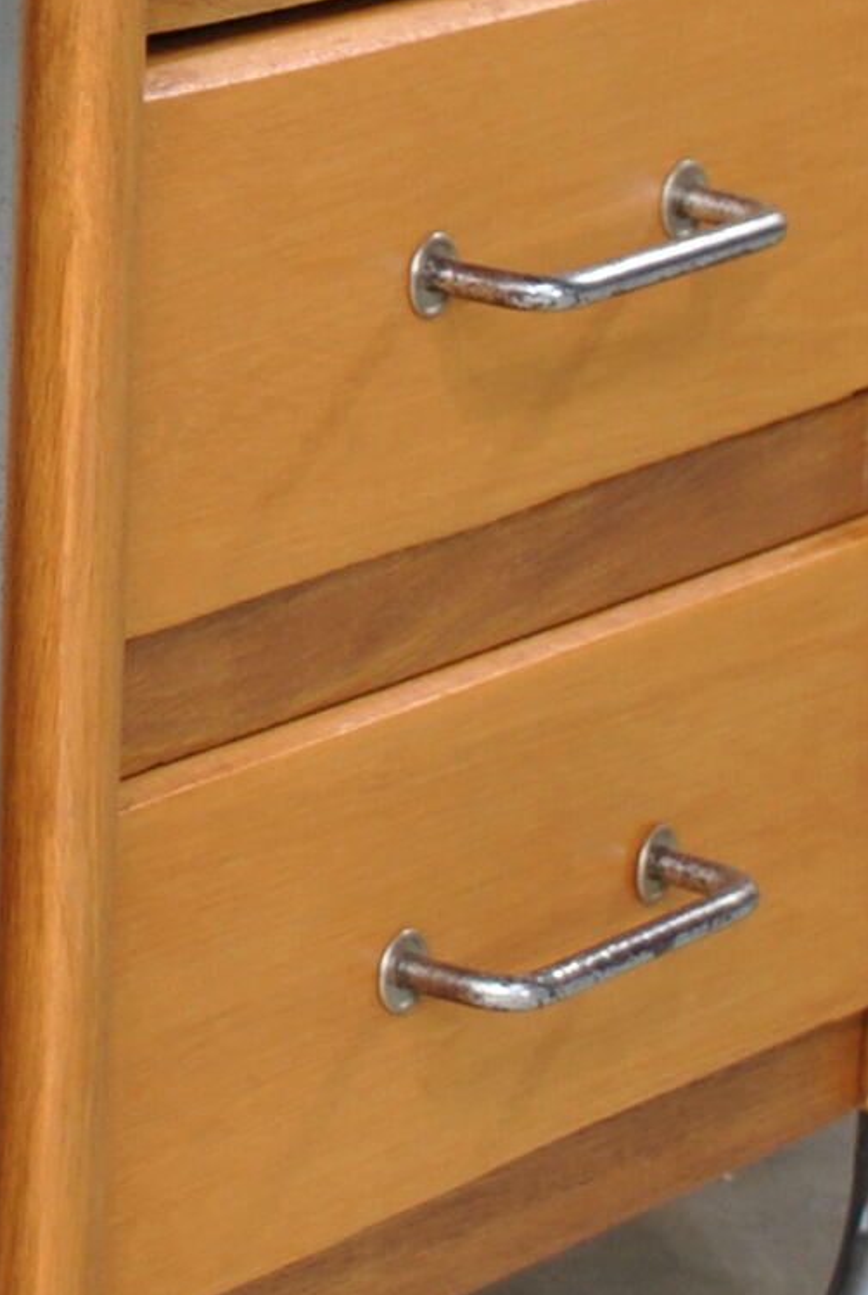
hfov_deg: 7.3
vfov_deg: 10.8
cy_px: -323
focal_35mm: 186
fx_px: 6702
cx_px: -514
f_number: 4
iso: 100
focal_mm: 24
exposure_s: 1/30
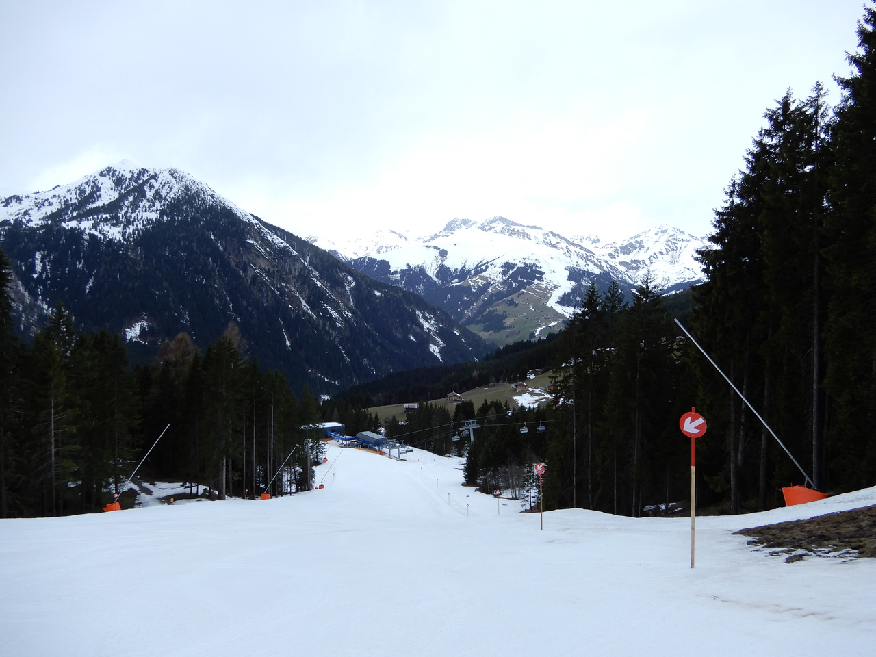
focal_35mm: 24
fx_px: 607
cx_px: 438
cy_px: 328
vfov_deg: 56.8
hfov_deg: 71.6
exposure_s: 1/640
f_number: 3.4
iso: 80
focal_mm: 4.3
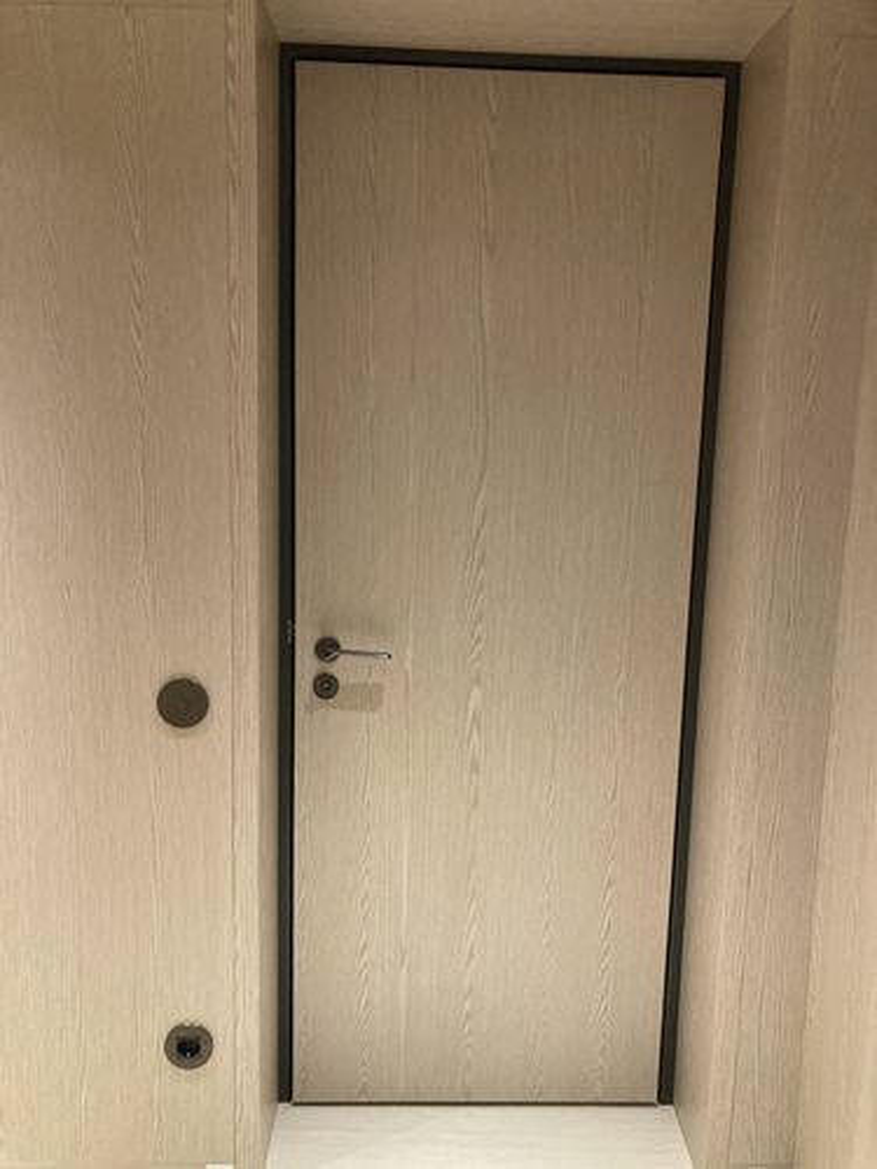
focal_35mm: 28
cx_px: 438
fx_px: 946
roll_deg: -0.7
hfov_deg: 49.7
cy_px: 584
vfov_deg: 63.4
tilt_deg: -7.7
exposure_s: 1/40
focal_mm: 3.99
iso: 320
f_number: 1.8
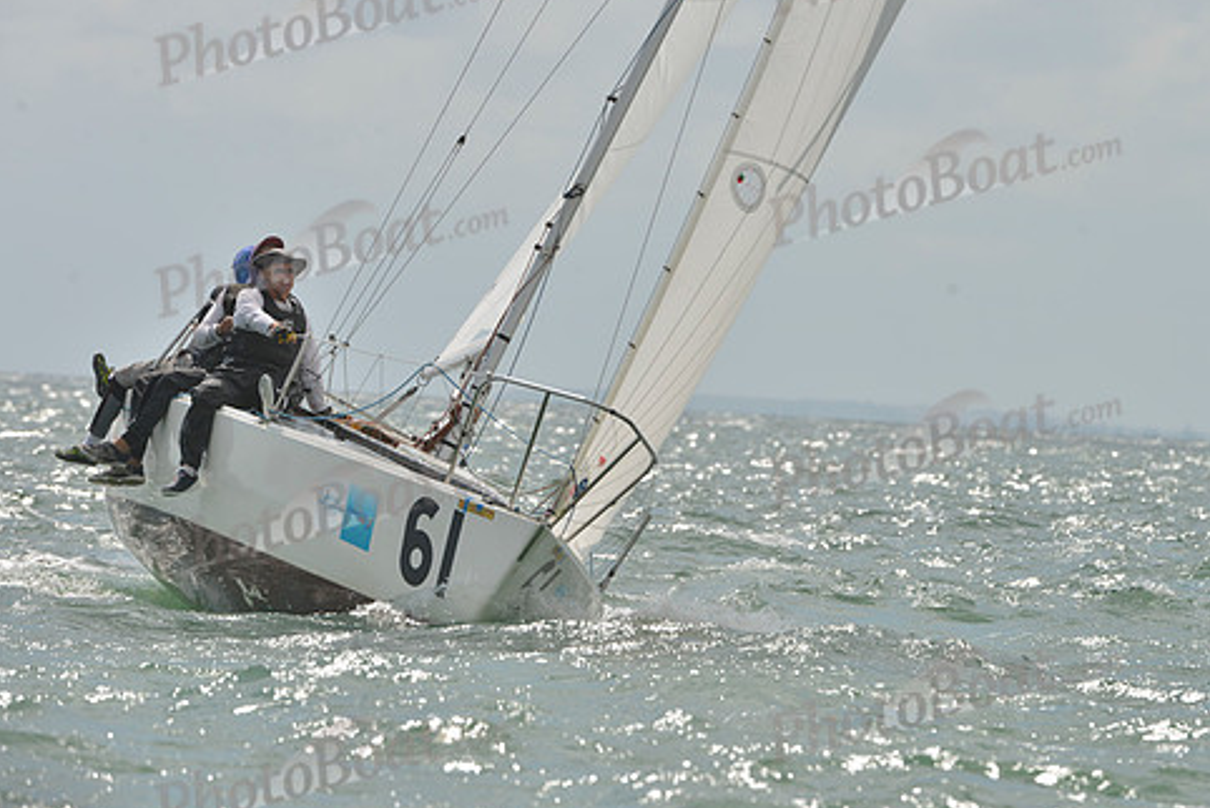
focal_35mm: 481
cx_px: 640
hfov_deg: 4.3
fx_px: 16176
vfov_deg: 2.9
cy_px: 348
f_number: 10
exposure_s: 1/1000
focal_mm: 400
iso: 280
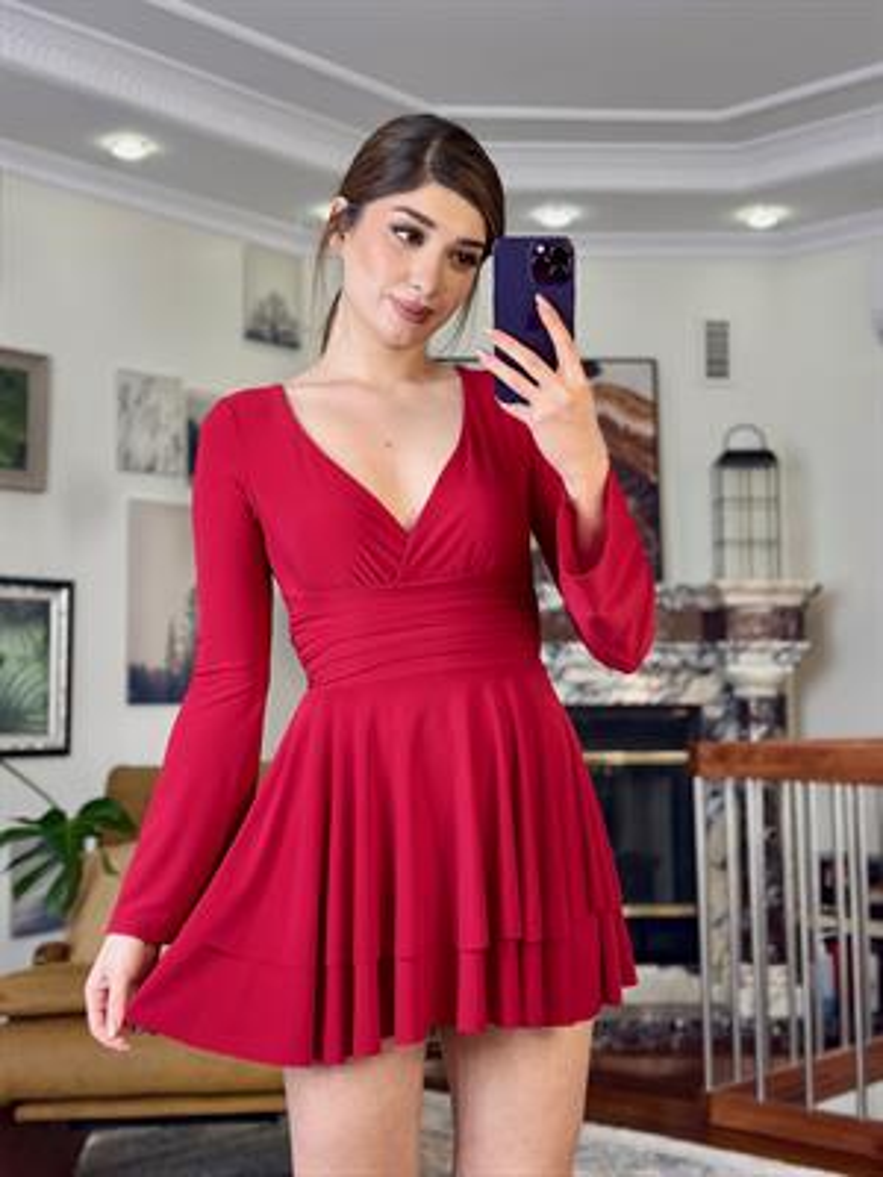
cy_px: 588
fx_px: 1633
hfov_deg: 30.3
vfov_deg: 39.7
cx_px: 442
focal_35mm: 48
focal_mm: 6.86
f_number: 1.78
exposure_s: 1/100
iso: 80
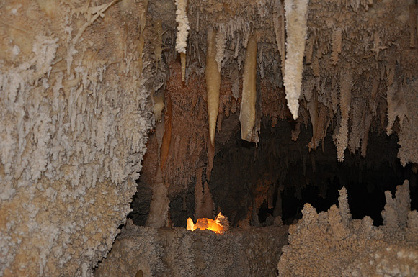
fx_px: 661
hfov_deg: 35.1
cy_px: 138
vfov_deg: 23.7
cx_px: 209
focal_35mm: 57
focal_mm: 38
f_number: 4.5
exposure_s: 1/60
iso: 800
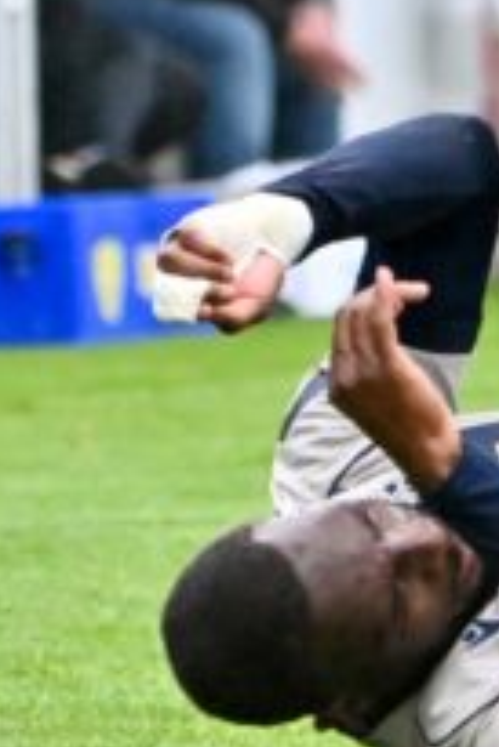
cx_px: 565
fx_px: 18680
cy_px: -9
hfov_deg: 1.5
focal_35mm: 900
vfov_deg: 2.3
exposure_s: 1/1600
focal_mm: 180
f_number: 5.3
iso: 3200
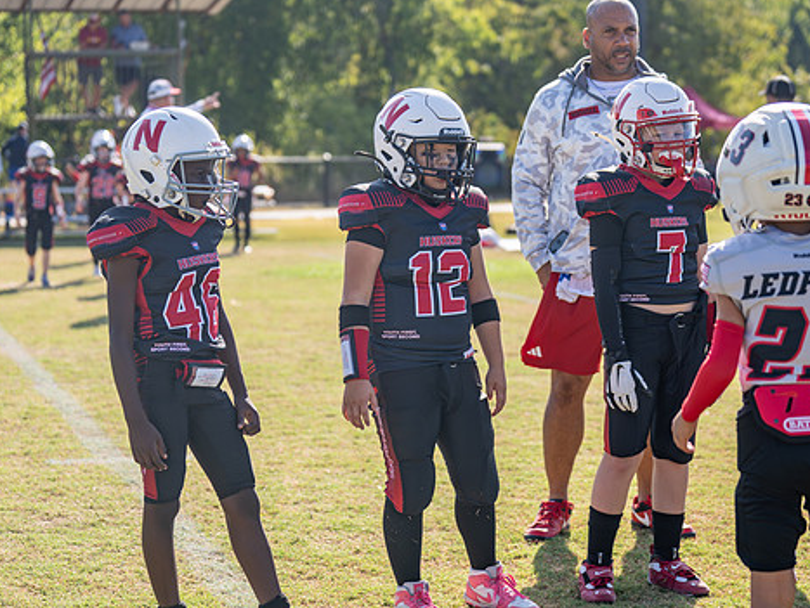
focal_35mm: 93
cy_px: 320
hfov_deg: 21.1
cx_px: 464
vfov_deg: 15.9
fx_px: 2178
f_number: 2.8
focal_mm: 70
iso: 100
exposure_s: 1/1000
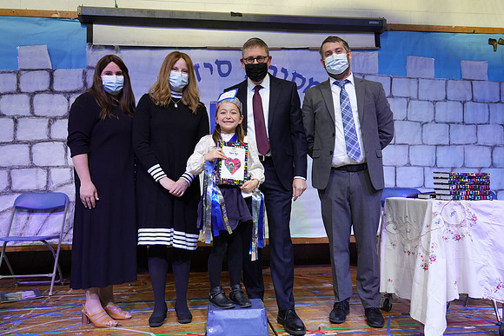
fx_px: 434
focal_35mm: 31
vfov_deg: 42.3
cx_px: 252
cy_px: 168
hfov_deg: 60.3
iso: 2000
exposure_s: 1/125
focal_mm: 31
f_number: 4.5
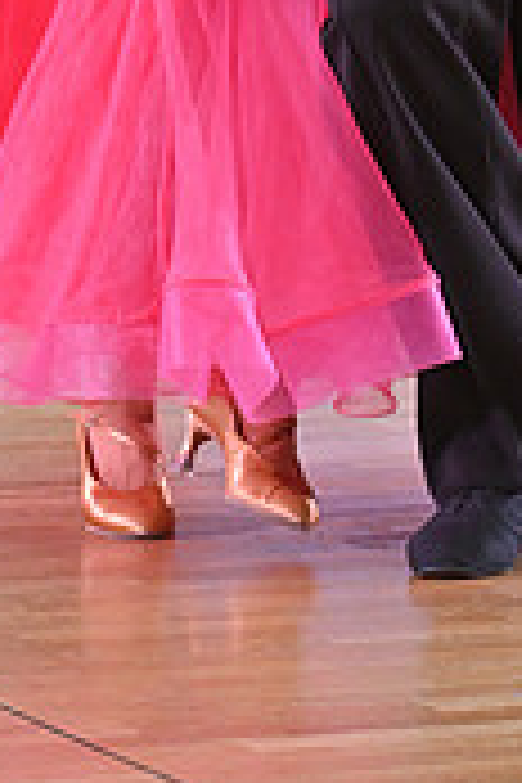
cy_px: -369
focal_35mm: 516
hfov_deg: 2.7
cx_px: 232
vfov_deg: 4.0
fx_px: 11222
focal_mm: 155
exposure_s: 1/400
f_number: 4.5
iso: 2500
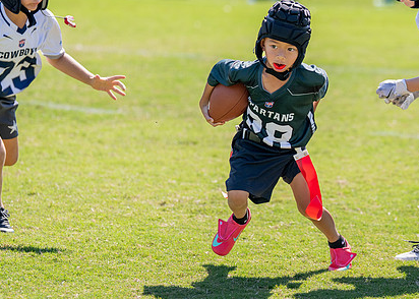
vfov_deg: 6.2
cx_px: 301
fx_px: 2760
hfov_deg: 8.7
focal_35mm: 232
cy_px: 109
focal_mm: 124
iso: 200
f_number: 2.8
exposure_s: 1/2500
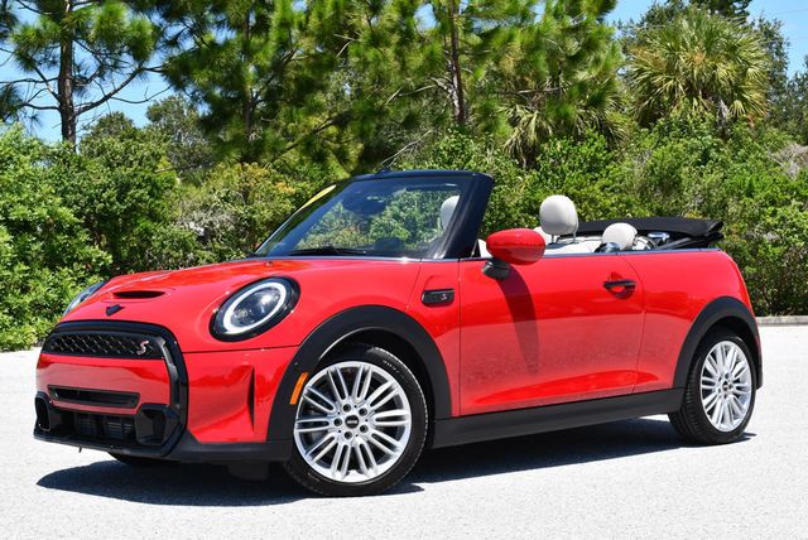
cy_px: 270
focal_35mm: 60
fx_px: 1348
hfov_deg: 33.4
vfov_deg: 22.7
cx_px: 404
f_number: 8
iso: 180
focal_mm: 30
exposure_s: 1/250
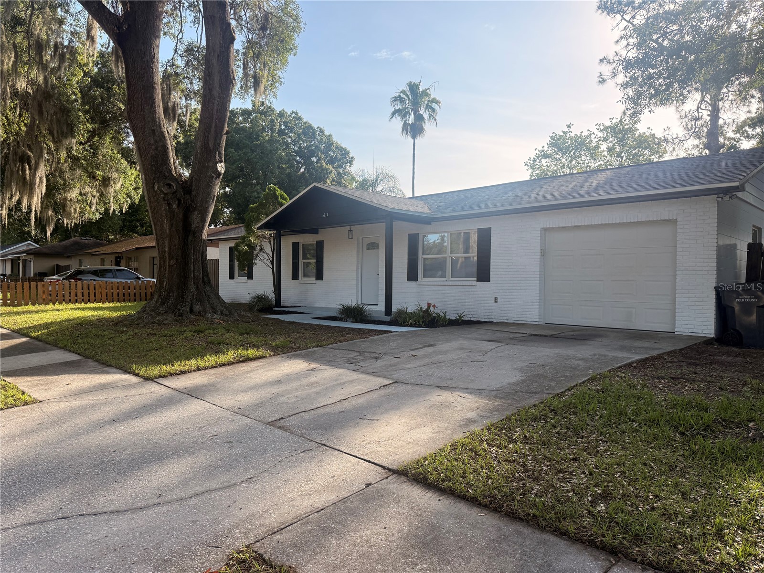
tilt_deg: -1.3
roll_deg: -0.9
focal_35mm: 24
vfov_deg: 56.8
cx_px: 382
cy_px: 286
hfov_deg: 71.6
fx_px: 530
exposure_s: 1/2907
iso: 100
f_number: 1.78
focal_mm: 6.76
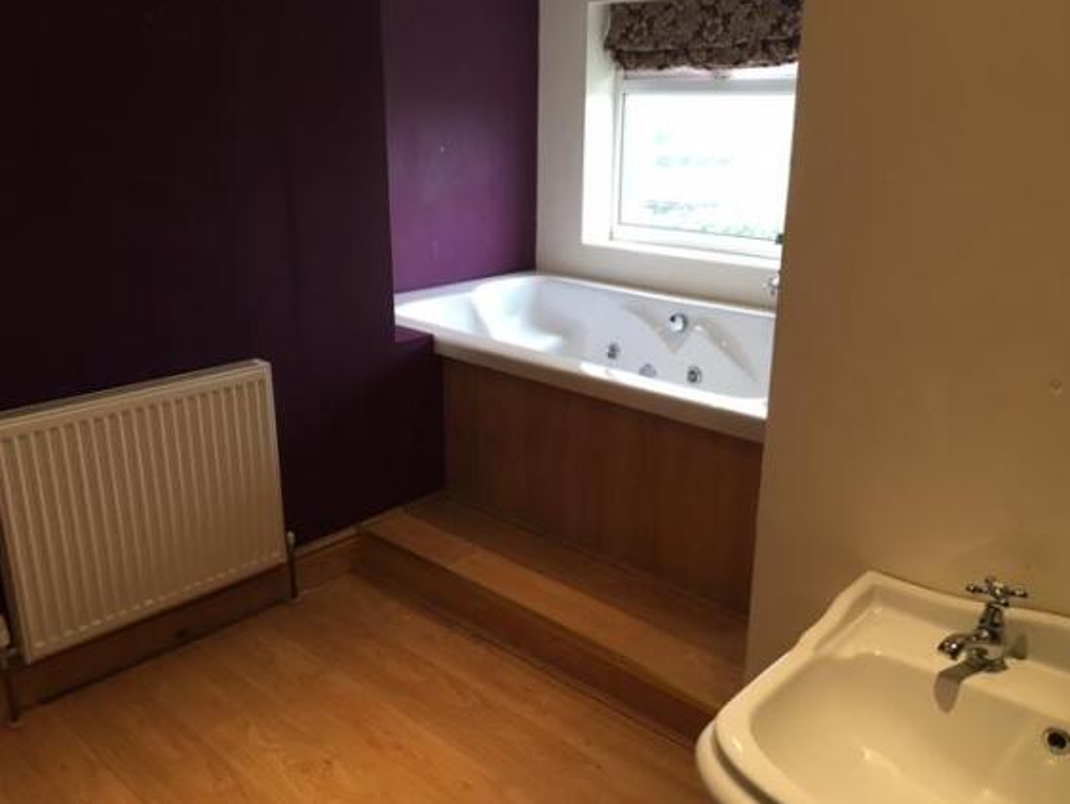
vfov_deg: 46.8
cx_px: 539
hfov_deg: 59.9
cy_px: 402
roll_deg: -0.7
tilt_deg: -19.0
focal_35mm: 30
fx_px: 928
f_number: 2.2
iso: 100
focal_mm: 4.15
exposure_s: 1/33
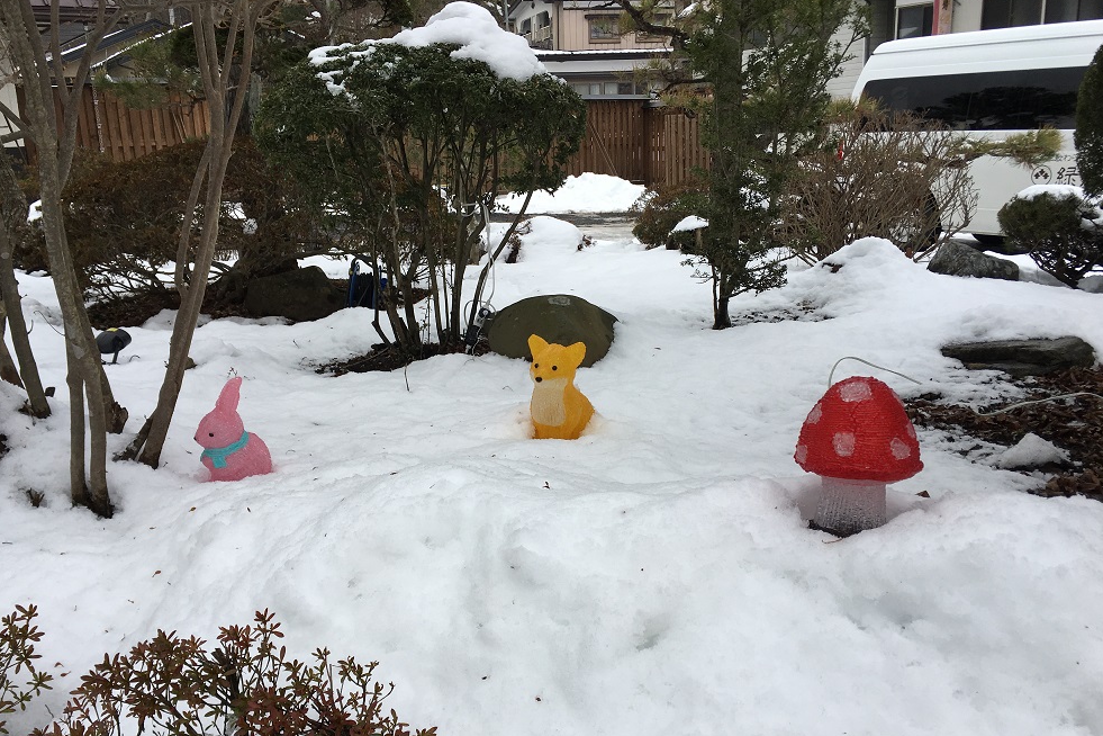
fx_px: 950
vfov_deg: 42.3
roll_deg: +1.8
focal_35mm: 31
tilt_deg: -14.3
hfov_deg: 60.3
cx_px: 548
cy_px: 410
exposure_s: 1/646
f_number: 2.2
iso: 25
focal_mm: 4.15
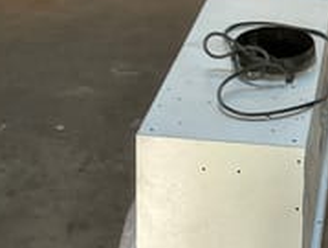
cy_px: 269
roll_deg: -9.1
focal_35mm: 78
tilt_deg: -39.0
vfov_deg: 18.3
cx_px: 434
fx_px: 741
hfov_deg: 22.2
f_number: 1.8
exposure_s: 1/60
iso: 125
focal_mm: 3
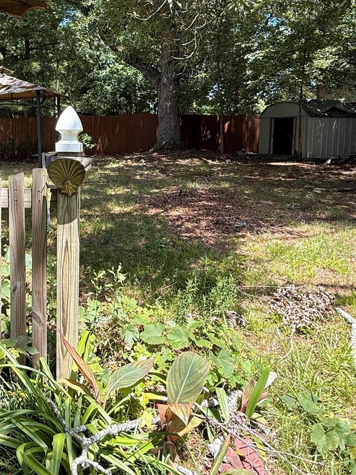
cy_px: 167
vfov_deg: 57.3
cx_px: 52
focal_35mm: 31
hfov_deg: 42.6
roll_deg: -0.3
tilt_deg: -4.5
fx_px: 425
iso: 50
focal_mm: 2.22
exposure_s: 1/296
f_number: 2.2
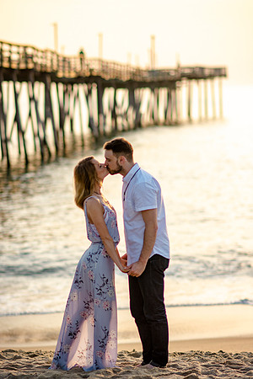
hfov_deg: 10.8
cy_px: 190
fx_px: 1344
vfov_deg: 16.1
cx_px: 126
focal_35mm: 128
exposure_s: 1/4000
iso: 250
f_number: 1.8
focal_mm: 85
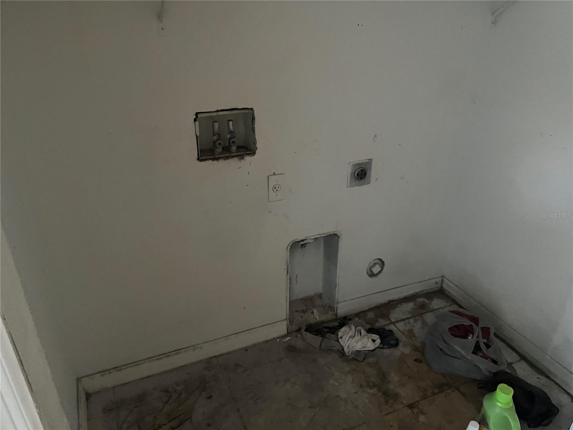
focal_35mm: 26
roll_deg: +0.7
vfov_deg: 53.1
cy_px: 215
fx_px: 430
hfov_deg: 67.3
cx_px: 286
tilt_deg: -25.9
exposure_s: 1/30
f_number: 1.6
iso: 800
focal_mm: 5.1
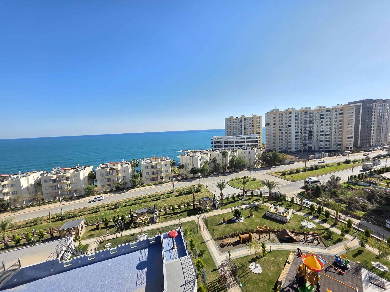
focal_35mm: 13
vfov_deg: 89.9
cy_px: 146
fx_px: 146
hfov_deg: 106.2
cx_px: 195
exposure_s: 1/1314
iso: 40
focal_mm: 2.2
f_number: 1.9
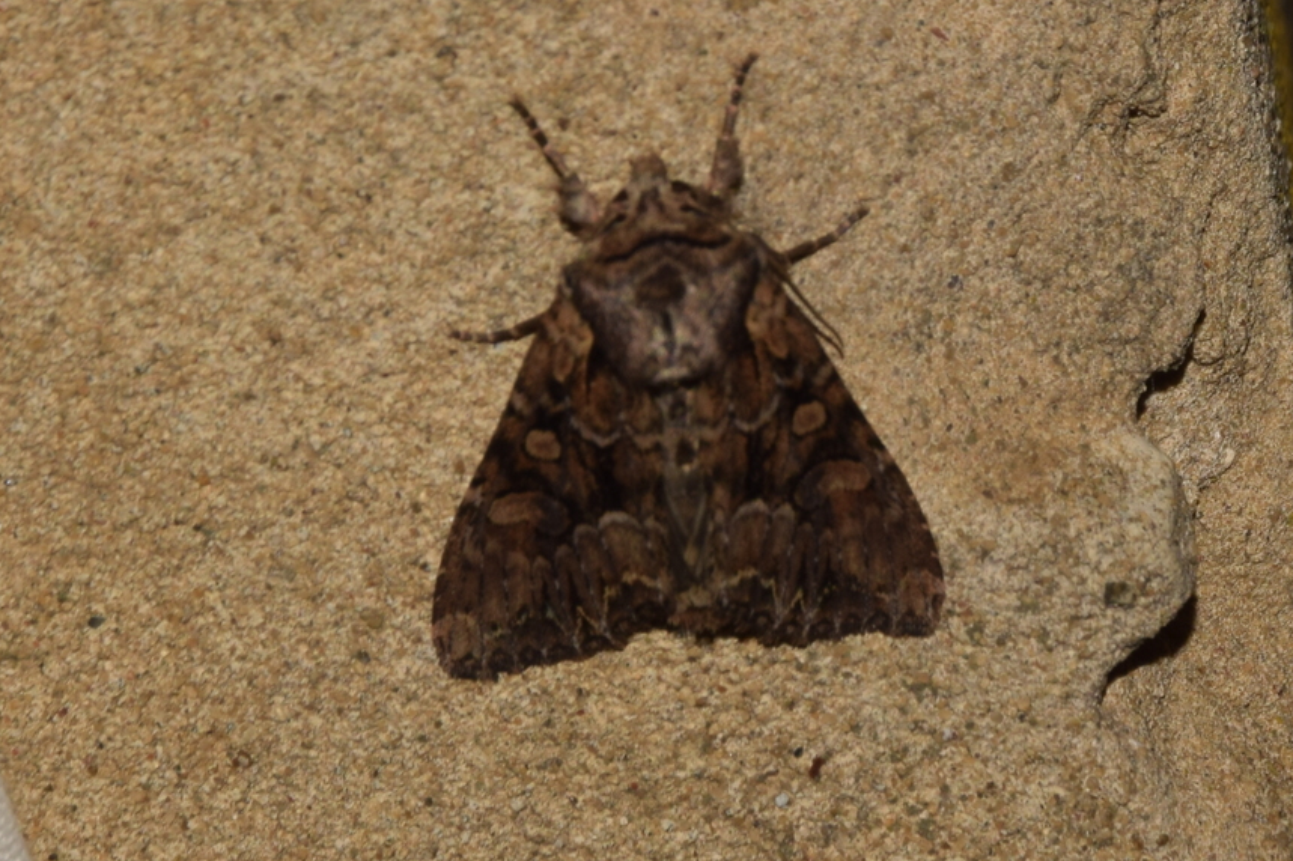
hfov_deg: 8.8
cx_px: 681
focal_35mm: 235
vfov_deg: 5.8
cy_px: 426
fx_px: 8437
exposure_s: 1/200
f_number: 16
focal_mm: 140
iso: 100
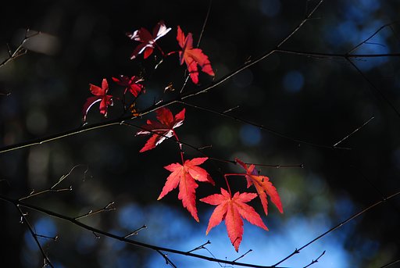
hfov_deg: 6.9
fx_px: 3338
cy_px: 134
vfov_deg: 4.6
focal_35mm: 300
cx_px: 200
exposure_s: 1/320
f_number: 5.6
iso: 200
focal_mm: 200
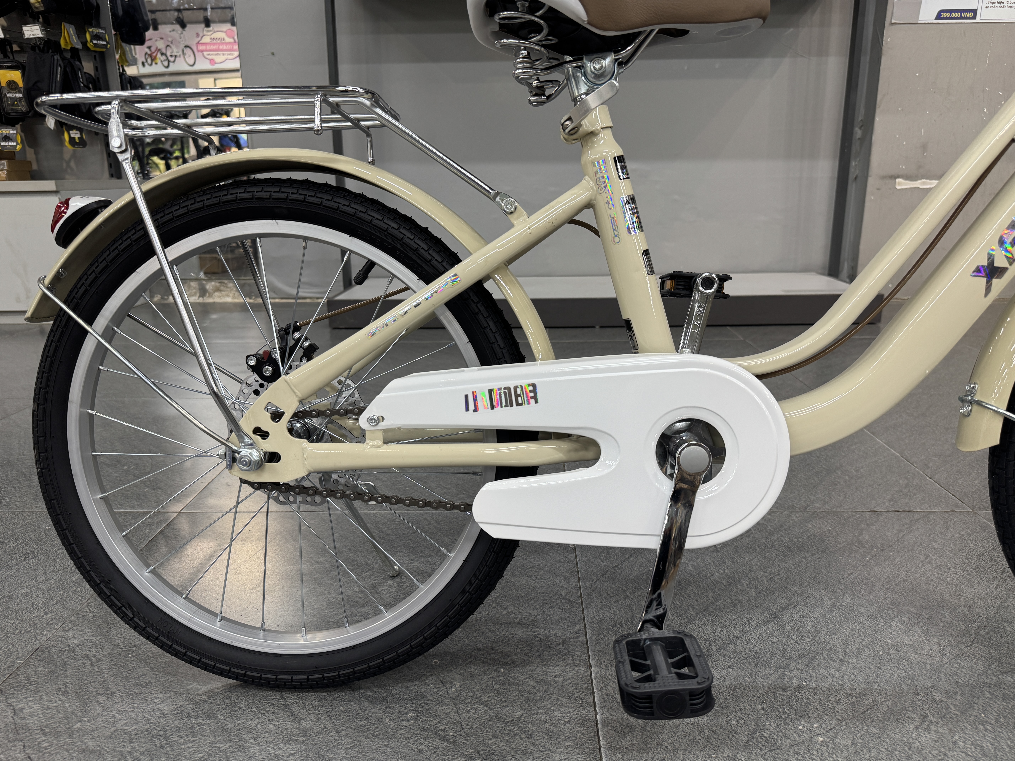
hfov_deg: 71.6
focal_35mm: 24
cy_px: 380
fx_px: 704
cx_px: 508
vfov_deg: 56.8
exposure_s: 1/121
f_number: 1.78
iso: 125
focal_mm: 6.76
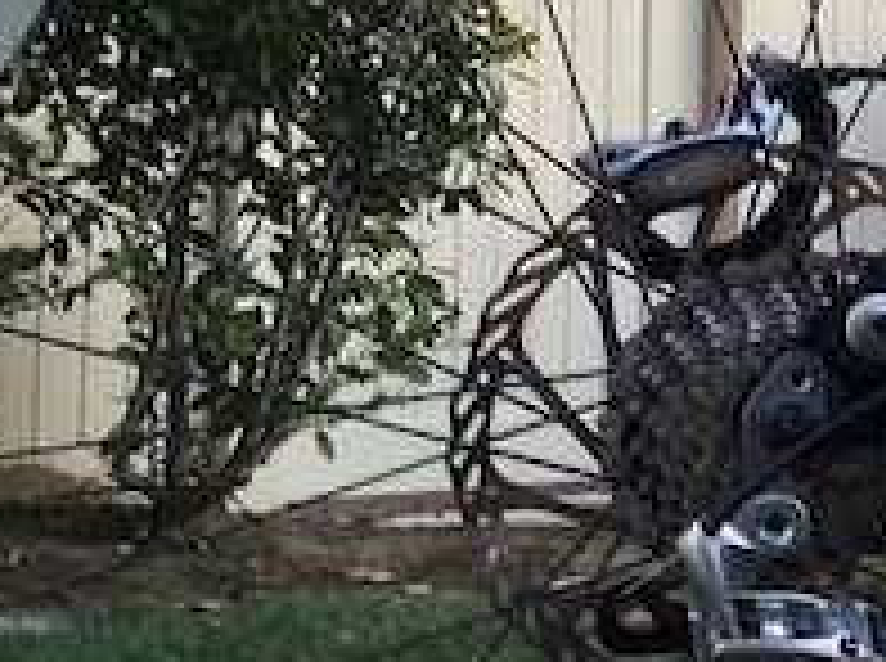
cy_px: -113
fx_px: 3858
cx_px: 1911
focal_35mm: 151
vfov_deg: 9.7
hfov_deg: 11.5
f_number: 2.2
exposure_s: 1/30
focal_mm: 4.15
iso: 32
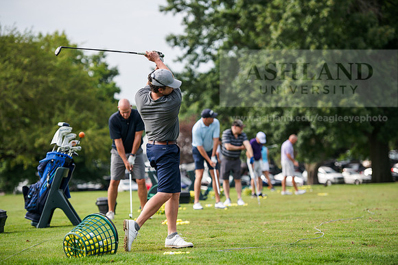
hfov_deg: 16.8
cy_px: 132
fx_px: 1349
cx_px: 199
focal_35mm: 122
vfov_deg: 11.2
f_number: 3.2
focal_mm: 122
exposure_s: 1/800
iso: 80
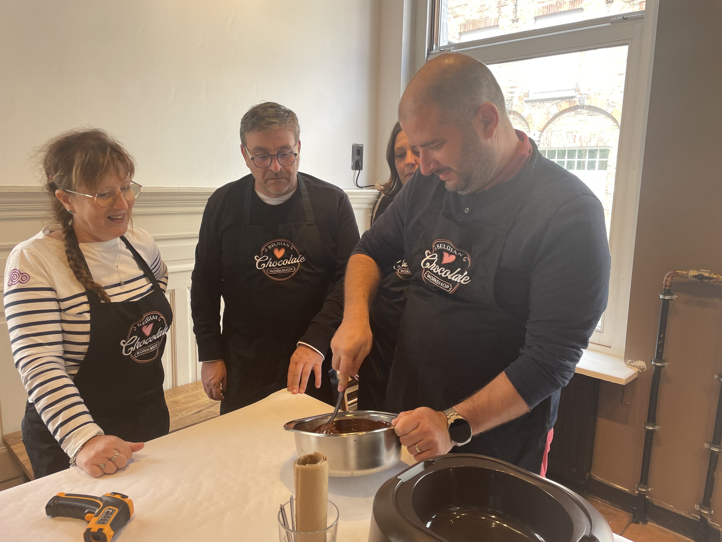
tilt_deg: -10.6
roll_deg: -1.5
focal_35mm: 26
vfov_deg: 53.1
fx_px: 542
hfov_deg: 67.3
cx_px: 361
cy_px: 271
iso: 80
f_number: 1.6
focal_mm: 4.2
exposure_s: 1/121
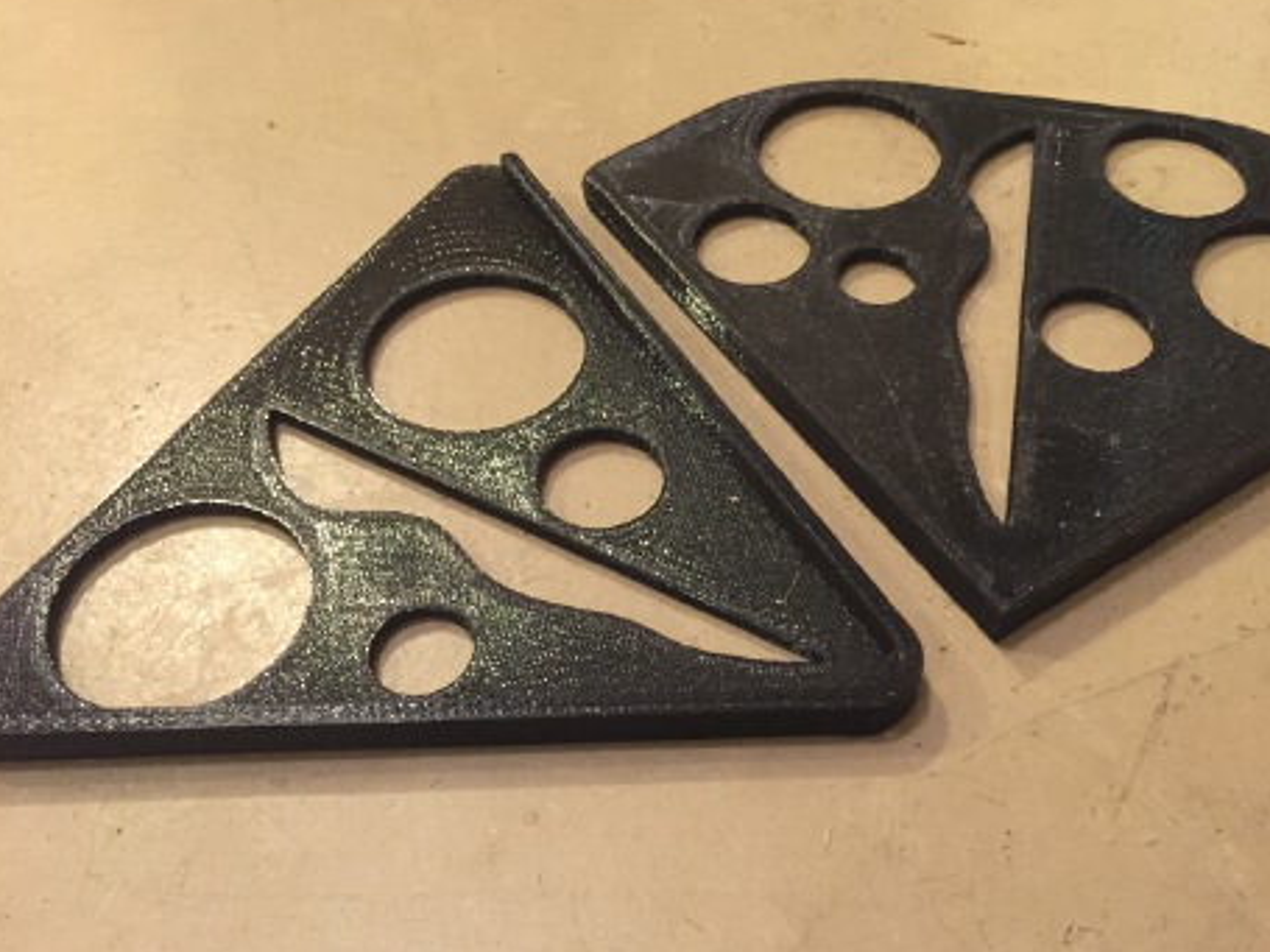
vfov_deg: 41.7
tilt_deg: -52.2
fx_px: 1247
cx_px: 727
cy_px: 516
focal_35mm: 34
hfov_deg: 53.8
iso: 320
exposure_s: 1/15
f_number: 2.2
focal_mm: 4.15
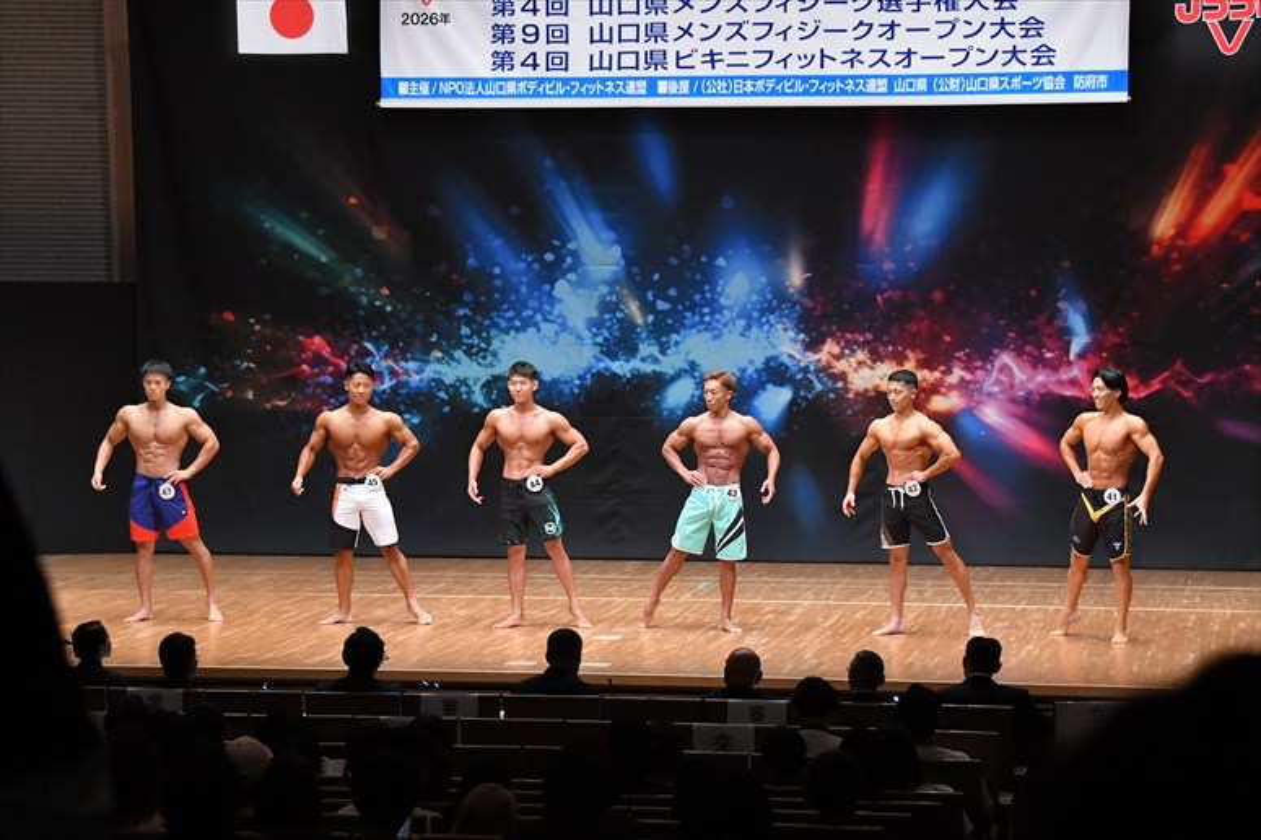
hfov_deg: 21.0
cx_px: 630
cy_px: 420
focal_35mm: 97
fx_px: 3396
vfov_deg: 14.1
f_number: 5.6
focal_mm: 65
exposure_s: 1/400
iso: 8000
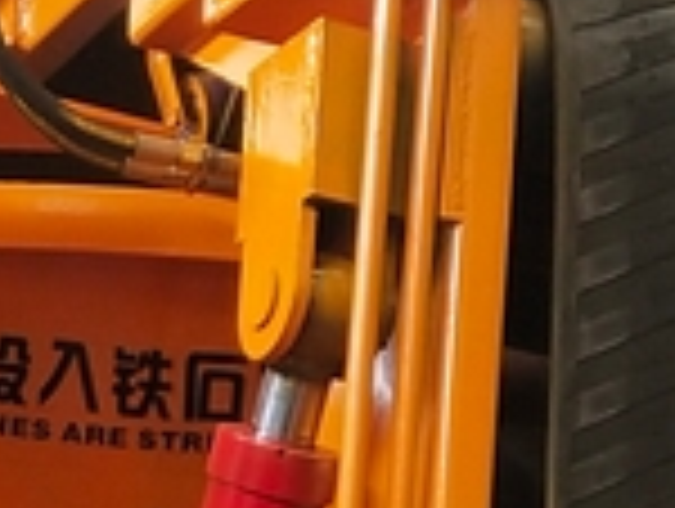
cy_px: 998
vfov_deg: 6.1
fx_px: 4687
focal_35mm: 240
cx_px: 252
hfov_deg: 8.2
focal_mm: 3.95
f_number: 1.8
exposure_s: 1/50
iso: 199
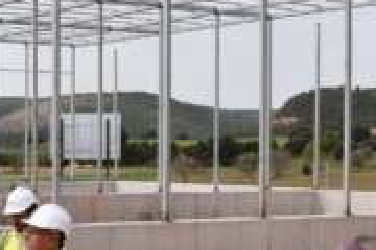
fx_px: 1034
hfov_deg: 19.8
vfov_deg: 13.8
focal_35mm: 99
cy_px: 198
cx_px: -21
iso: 200
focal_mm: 18
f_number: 10
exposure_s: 1/400
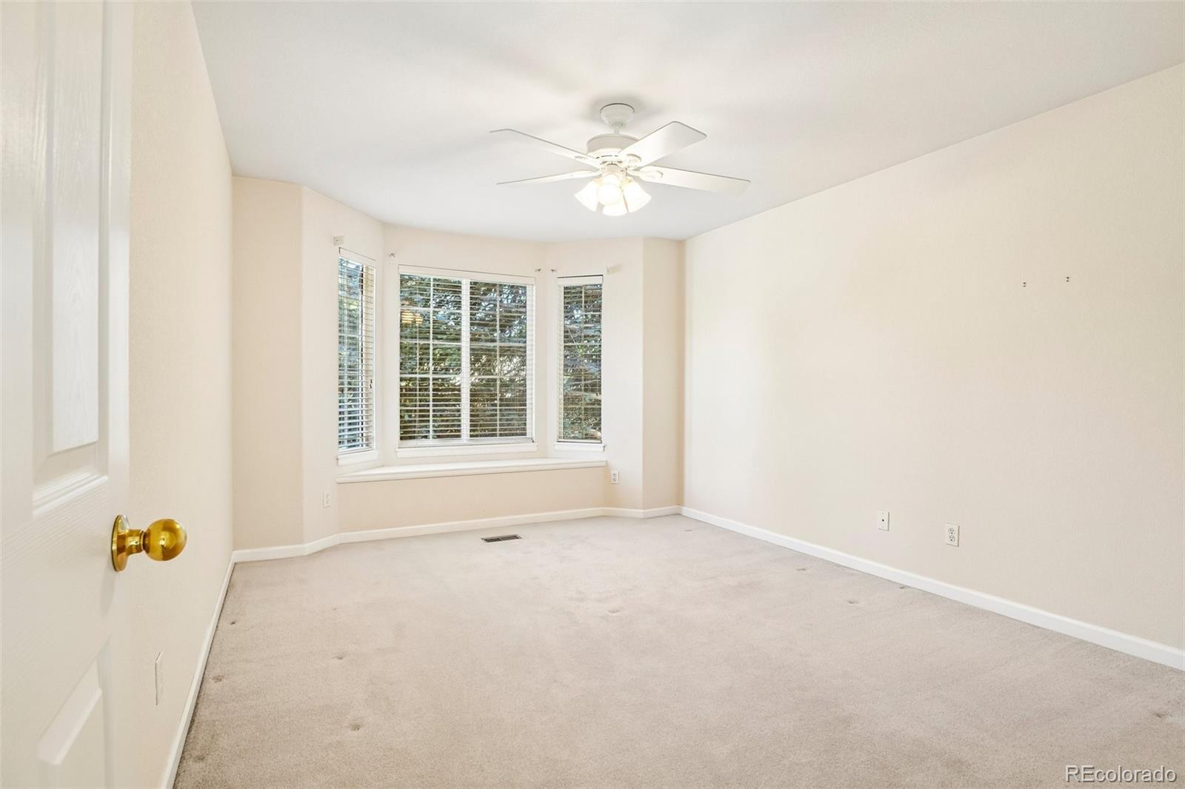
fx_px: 543
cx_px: 592
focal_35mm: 16
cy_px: 394
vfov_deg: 72.0
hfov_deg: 95.0
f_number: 8
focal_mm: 11
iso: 400
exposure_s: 1/30
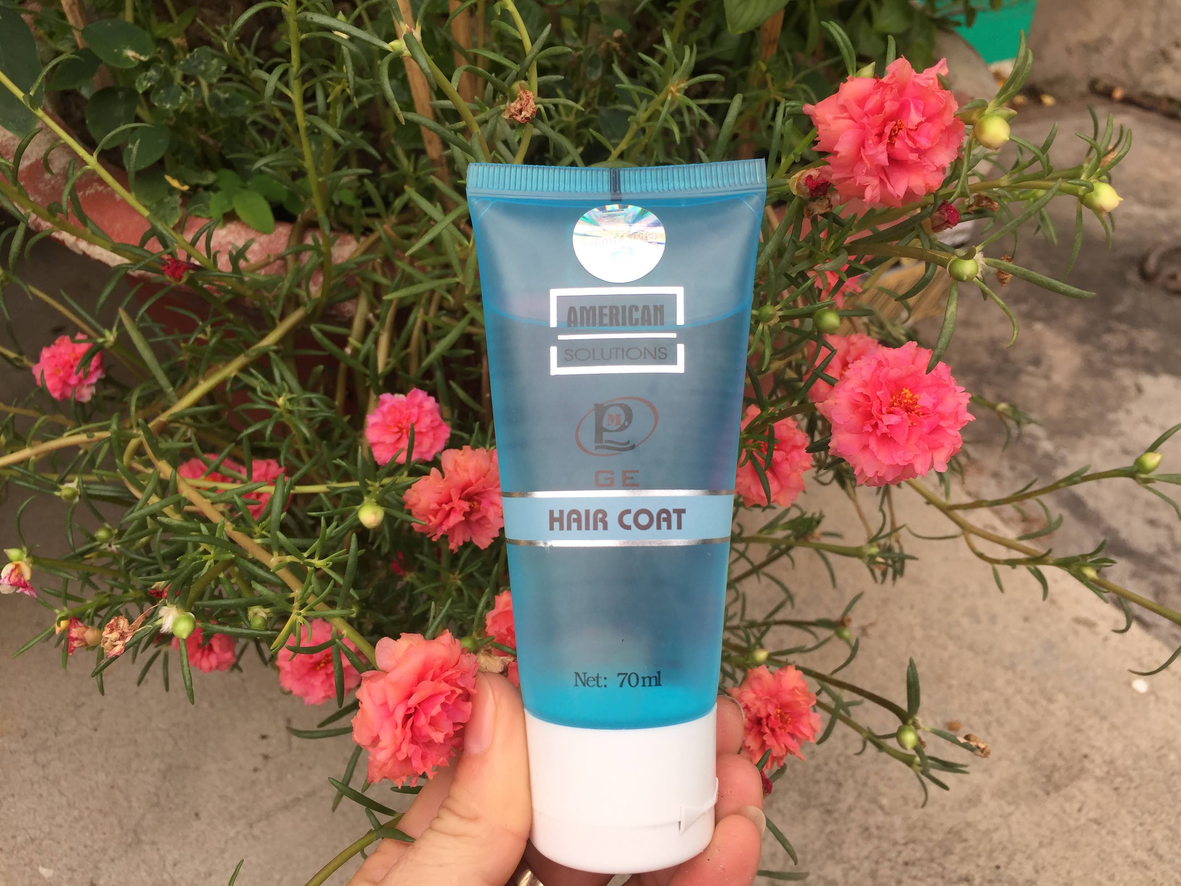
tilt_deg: -35.8
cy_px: 443
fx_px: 989
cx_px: 590
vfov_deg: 48.2
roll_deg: -1.0
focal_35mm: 29
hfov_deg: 61.7
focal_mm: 4.15
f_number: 2.2
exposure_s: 1/316
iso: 32
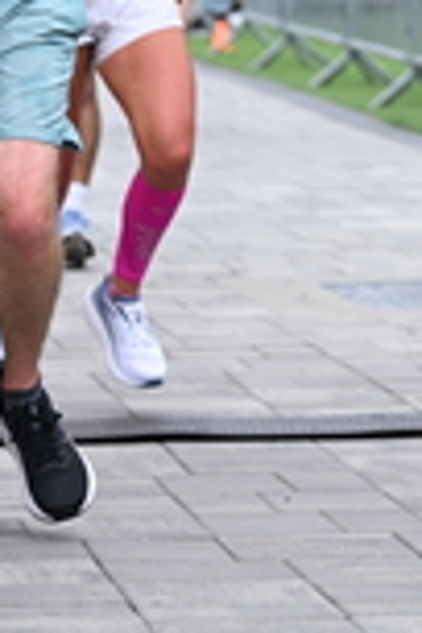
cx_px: 623
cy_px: -277
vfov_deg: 7.3
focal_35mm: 277
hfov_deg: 4.9
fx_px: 4870
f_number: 2.8
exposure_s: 1/2000
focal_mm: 77
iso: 640
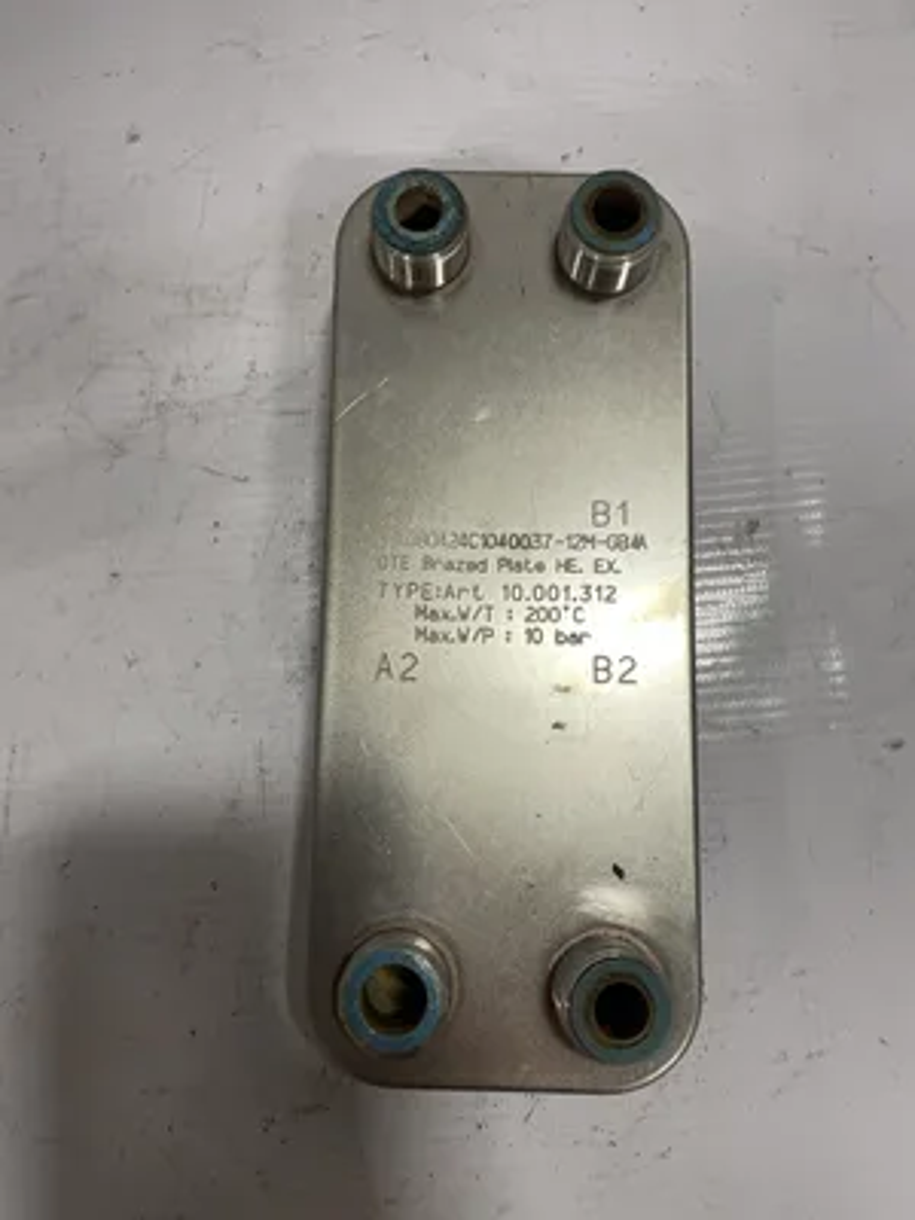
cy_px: 610
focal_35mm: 26
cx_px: 458
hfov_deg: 53.1
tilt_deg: -81.1
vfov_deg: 67.3
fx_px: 916
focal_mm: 4.2
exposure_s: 1/120
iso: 100
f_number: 1.6
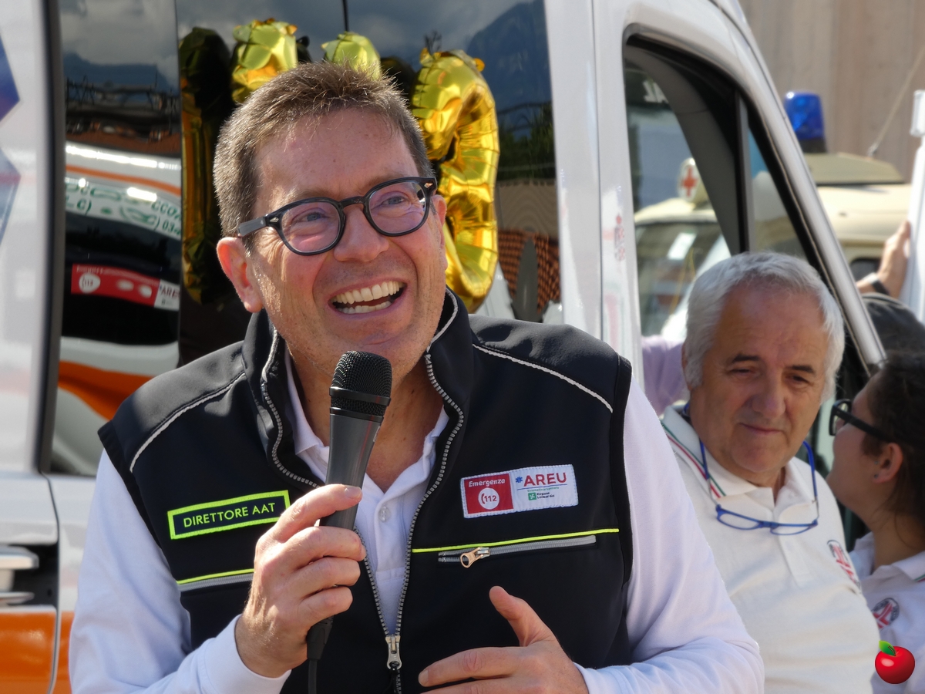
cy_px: 347
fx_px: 6493
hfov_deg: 8.1
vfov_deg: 6.1
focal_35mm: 243
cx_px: 462
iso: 80
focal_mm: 43.5
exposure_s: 1/200
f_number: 5.5
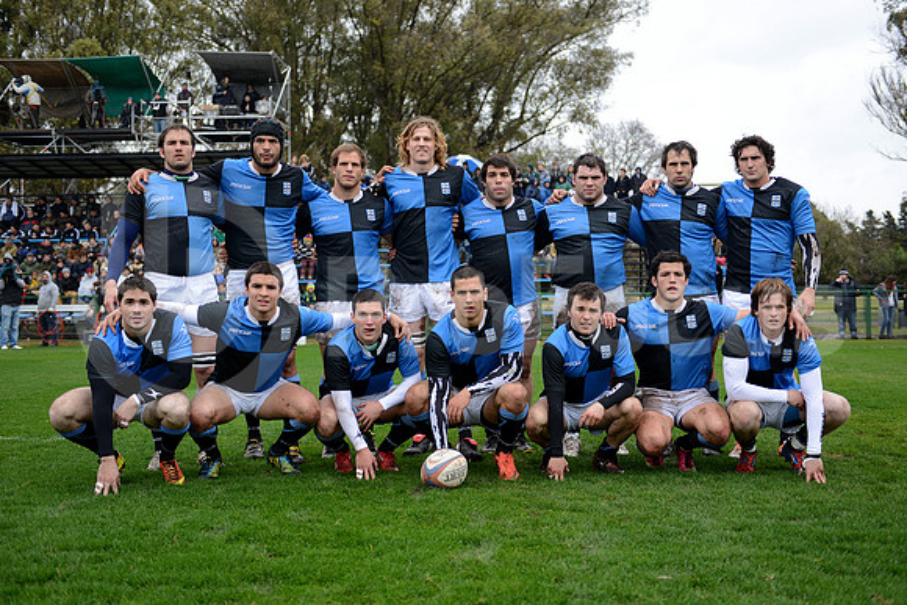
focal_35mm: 45
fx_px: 1134
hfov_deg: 43.6
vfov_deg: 29.9
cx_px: 454
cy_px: 302
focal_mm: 45
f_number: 2.8
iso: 320
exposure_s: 1/500
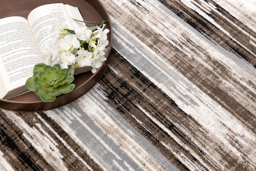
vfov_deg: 19.5
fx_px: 498
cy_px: 86
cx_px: 128
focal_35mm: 70
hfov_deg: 28.8
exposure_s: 1/160
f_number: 10
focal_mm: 70
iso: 100
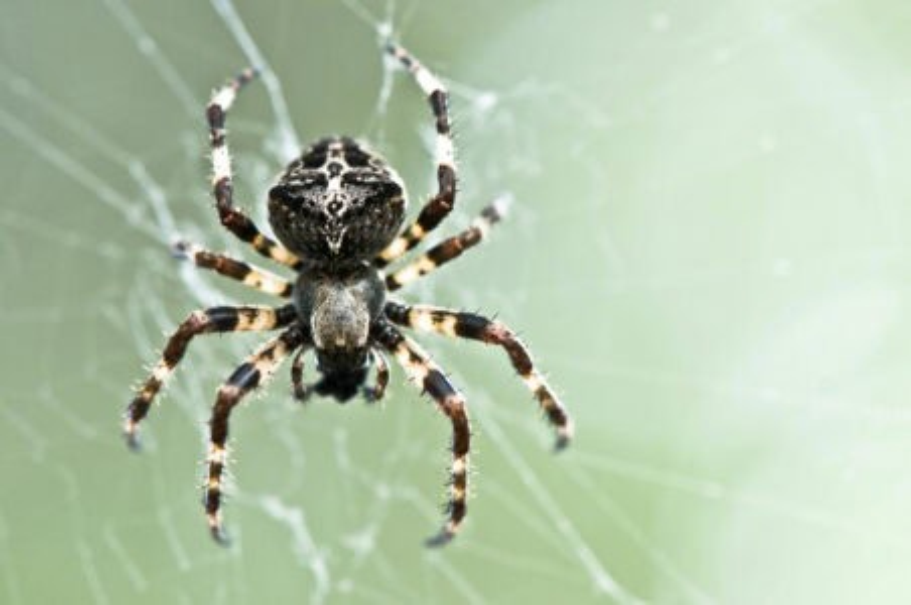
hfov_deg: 13.1
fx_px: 3980
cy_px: 302
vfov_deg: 8.7
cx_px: 456
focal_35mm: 158
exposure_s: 1/40
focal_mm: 105
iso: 250
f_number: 5.6
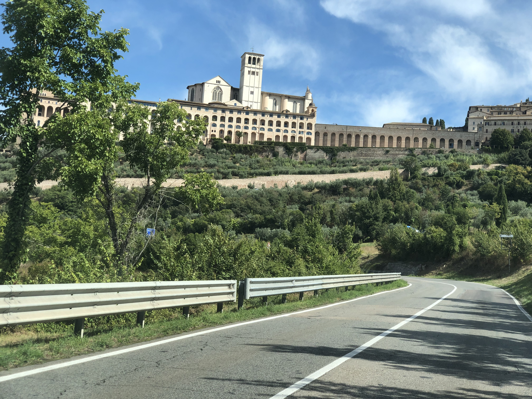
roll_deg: -2.6
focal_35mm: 52
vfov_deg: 28.0
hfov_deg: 36.8
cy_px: 200
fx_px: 799
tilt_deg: +5.5
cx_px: 266
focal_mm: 6
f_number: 2.4
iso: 16
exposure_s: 1/674
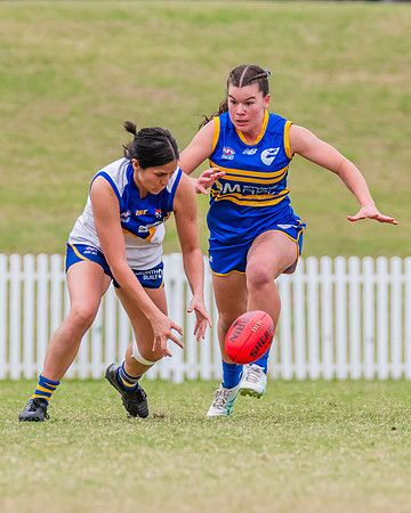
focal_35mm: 1001
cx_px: 246
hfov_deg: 1.5
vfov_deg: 1.9
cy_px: 300
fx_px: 15217
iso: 800
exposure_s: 1/1250
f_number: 7.1
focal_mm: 420
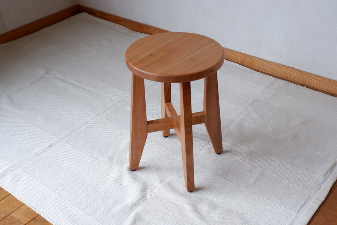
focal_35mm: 47
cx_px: 168
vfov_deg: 28.7
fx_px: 440
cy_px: 112
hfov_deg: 41.9
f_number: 4.7
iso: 200
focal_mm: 31.4
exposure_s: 1/90
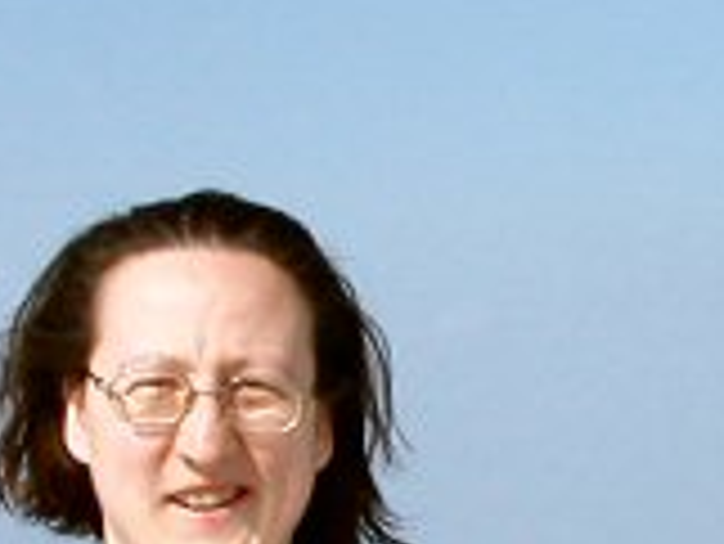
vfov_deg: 9.9
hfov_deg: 13.2
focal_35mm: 147
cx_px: 751
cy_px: 697
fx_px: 3077
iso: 100
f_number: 4.5
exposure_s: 1/590
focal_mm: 5.6
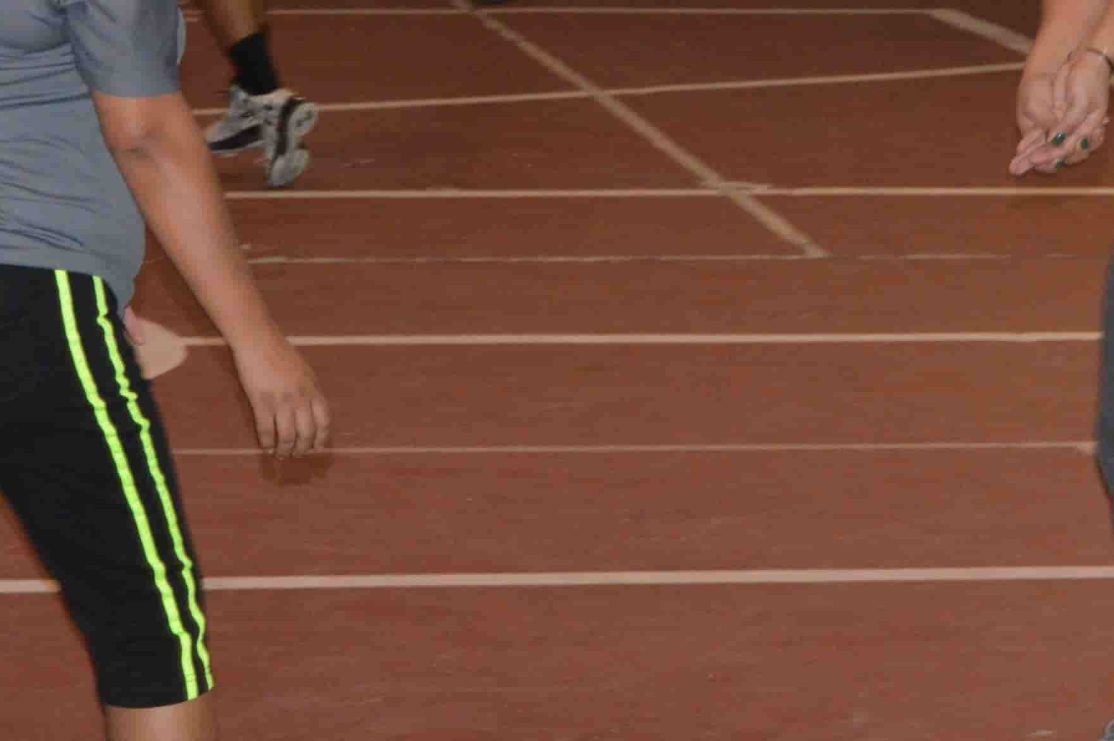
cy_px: -186
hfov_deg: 9.2
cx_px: 884
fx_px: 6926
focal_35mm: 224
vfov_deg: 6.1
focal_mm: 58
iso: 1600
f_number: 6.3
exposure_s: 1/200
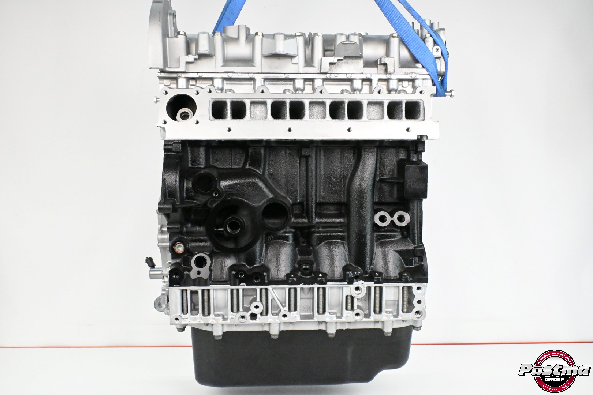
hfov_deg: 59.5
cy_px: 198
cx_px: 296
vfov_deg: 41.7
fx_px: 519
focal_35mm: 32
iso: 12800
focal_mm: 21
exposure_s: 1/1000
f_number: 7.1
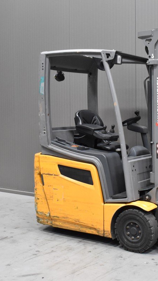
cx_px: 132
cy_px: 140
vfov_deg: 38.0
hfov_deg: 21.6
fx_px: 408
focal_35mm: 55
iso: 1600
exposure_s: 1/40
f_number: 5
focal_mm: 23
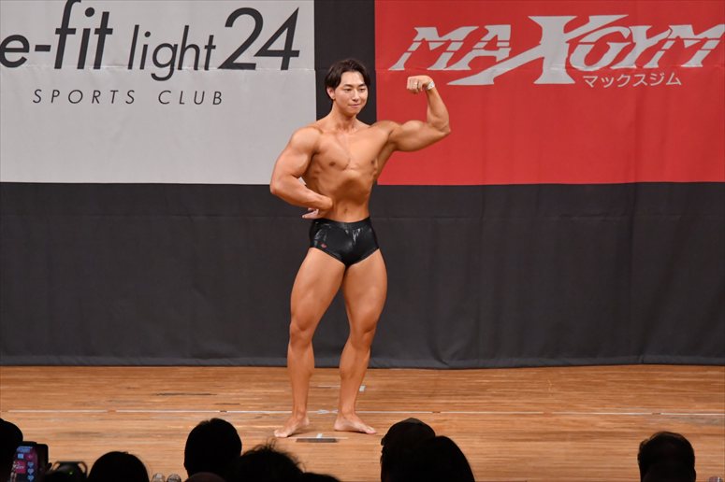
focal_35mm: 255
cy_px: 241
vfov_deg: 5.4
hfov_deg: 8.1
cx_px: 362
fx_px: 5133
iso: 5600
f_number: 5.6
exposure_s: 1/400
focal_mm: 170
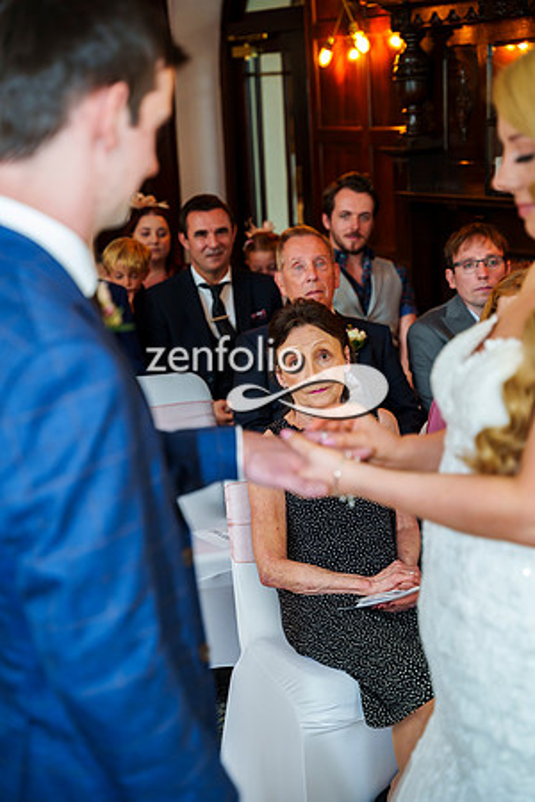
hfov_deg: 20.3
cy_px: 401
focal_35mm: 67
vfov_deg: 30.1
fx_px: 1493
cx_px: 268
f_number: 3.5
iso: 800
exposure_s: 1/80
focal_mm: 67
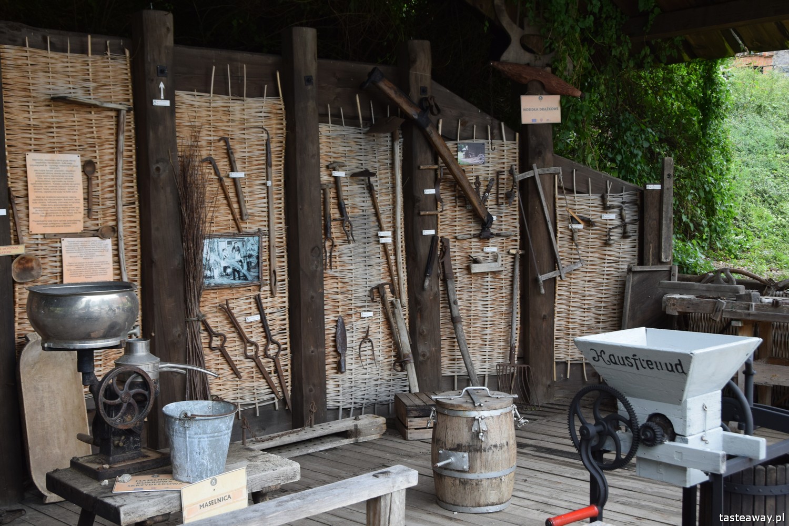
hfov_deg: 45.0
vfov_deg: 30.8
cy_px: 263
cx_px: 394
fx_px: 953
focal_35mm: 44
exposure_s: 1/200
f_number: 7.1
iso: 400
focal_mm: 29
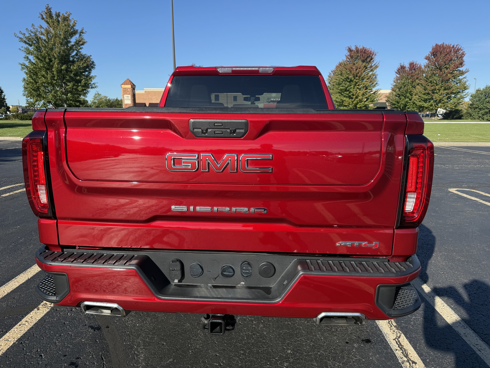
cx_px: 245
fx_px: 340
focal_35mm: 24
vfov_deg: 56.8
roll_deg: +0.4
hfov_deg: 71.6
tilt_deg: -10.3
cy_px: 184
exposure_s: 1/2445
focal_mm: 6.76
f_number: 1.78
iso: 80
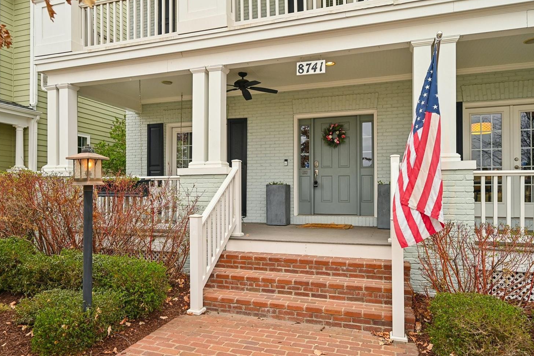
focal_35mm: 24
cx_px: 264
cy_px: 184
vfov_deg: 54.0
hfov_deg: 74.8
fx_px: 349
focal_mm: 21.5
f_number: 5
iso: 400
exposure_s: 1/250
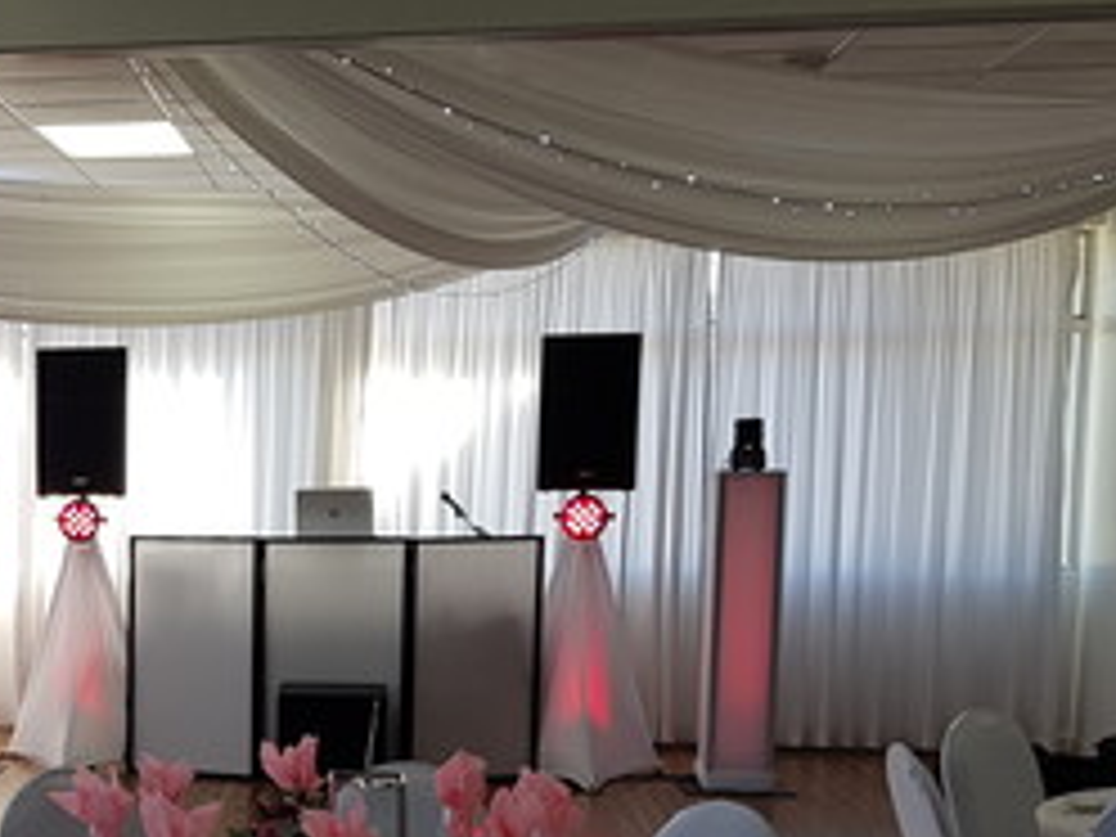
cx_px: -79
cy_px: 747
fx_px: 2257
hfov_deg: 25.9
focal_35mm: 70
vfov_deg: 20.6
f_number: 1.7
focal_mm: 4.2
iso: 40
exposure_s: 1/188
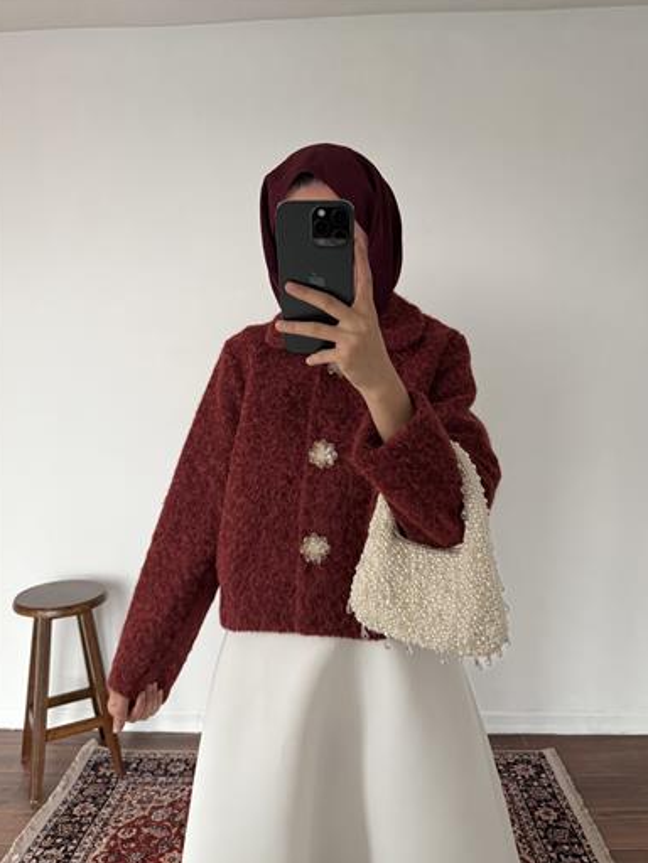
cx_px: 327
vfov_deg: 69.4
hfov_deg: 54.9
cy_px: 439
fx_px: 624
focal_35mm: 25
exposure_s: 1/60
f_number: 1.78
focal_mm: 6.76
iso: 500
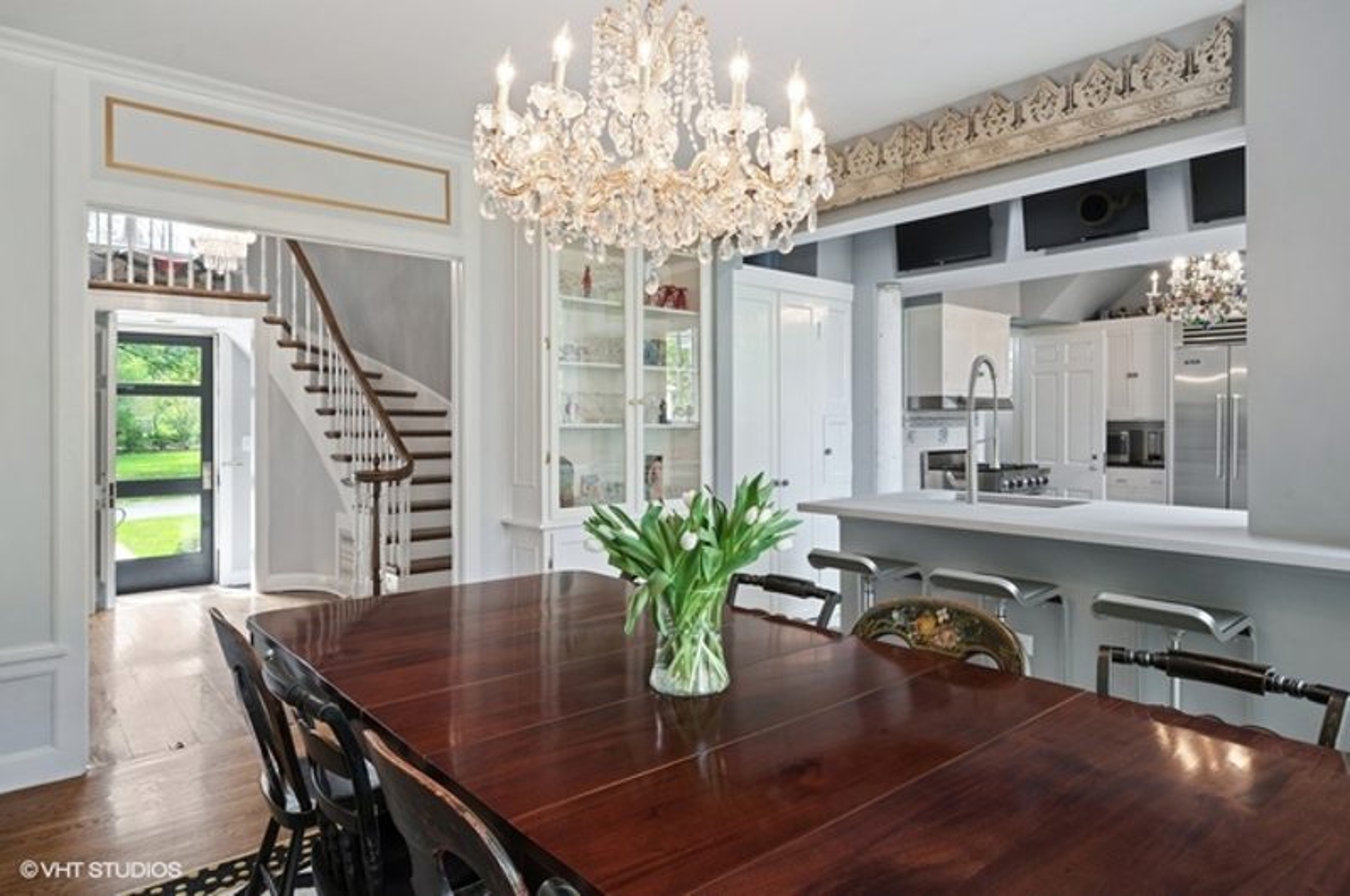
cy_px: 448
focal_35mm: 20
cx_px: 675
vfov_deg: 60.5
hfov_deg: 82.7
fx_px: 768
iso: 200
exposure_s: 1
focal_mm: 20.5
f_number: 8
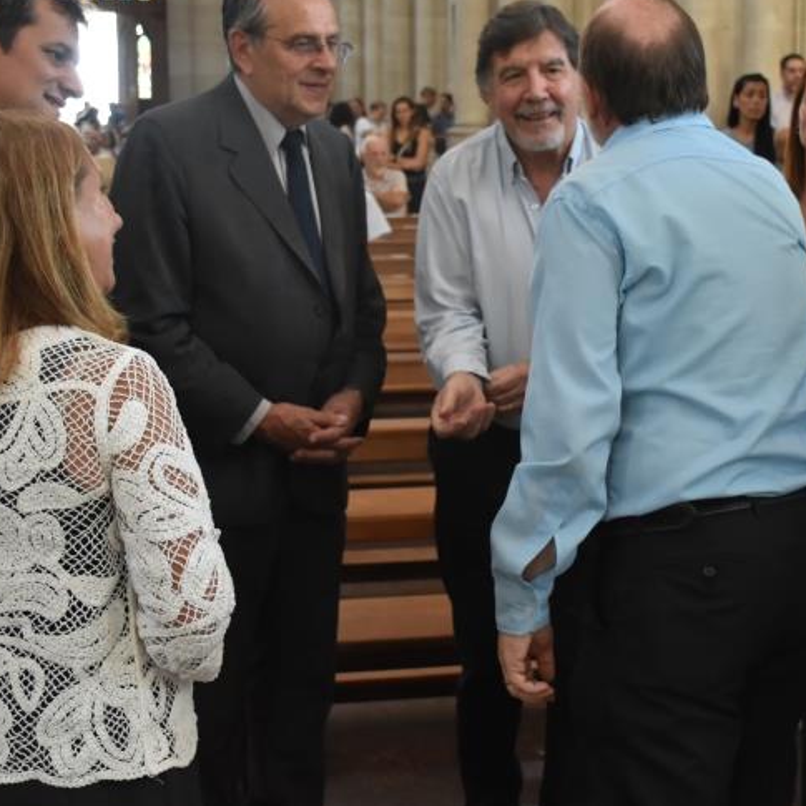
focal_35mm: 62
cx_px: 560
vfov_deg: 27.7
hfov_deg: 27.5
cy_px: 307
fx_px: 1631
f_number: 3.8
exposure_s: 1/50
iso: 1600
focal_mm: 23
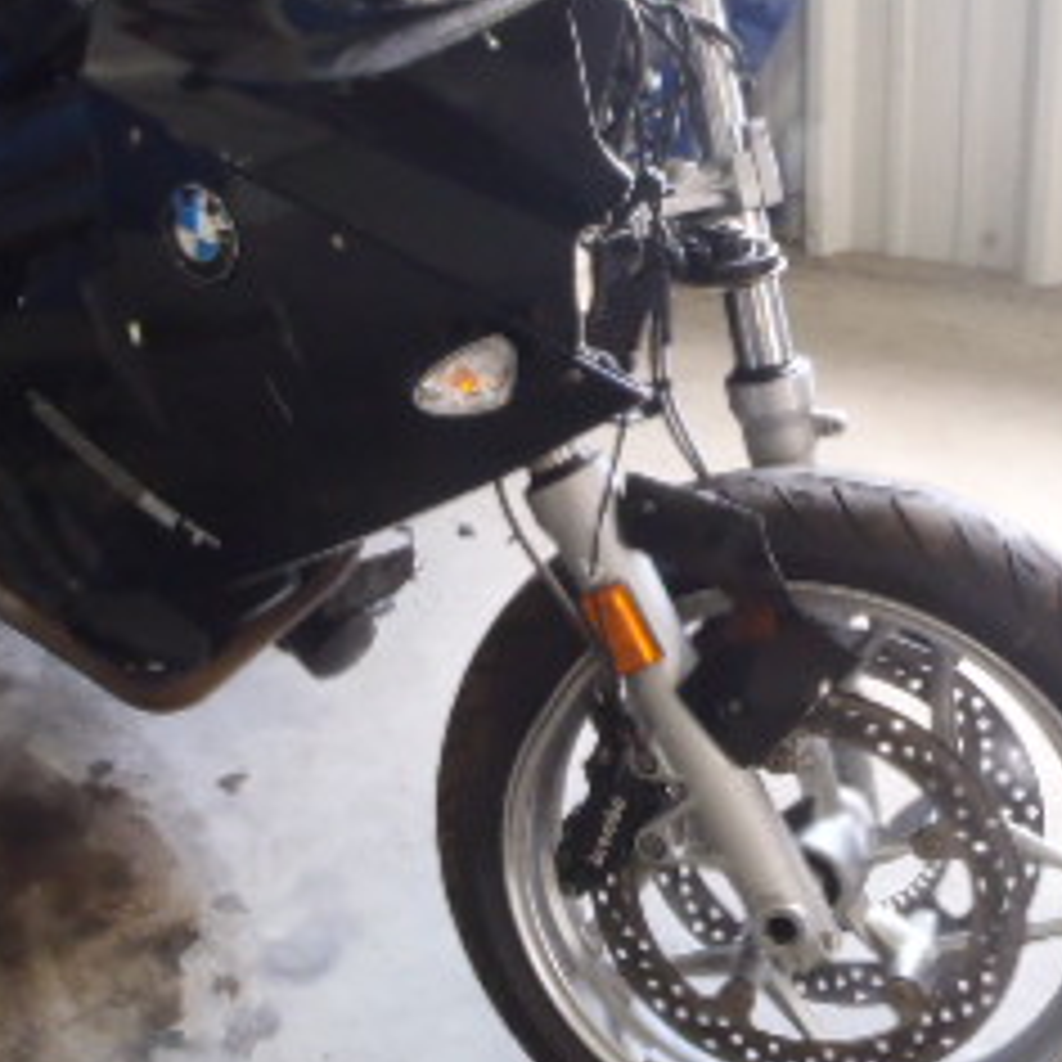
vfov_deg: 25.7
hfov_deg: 25.7
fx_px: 2326
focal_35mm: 67
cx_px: 472
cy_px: 441
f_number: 3.5
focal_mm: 5
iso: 200
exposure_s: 1/13
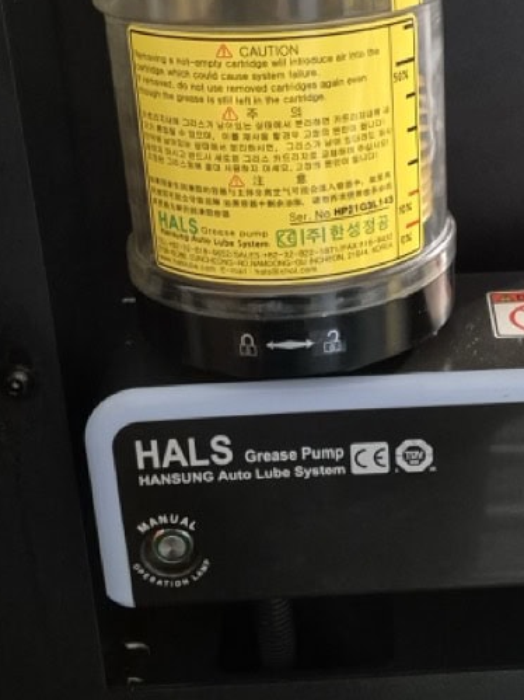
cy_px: 274
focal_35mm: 59
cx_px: 394
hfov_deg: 24.5
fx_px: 1191
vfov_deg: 32.6
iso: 1600
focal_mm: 5.4
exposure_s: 1/40
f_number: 1.8
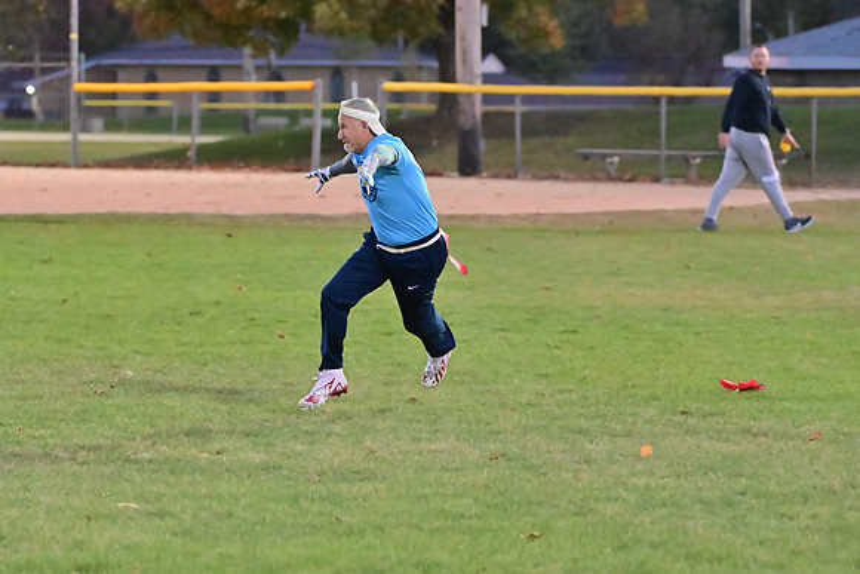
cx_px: 430
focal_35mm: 202
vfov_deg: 6.8
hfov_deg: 10.2
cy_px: 287
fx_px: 4826
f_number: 4
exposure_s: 1/500
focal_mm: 135
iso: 6400
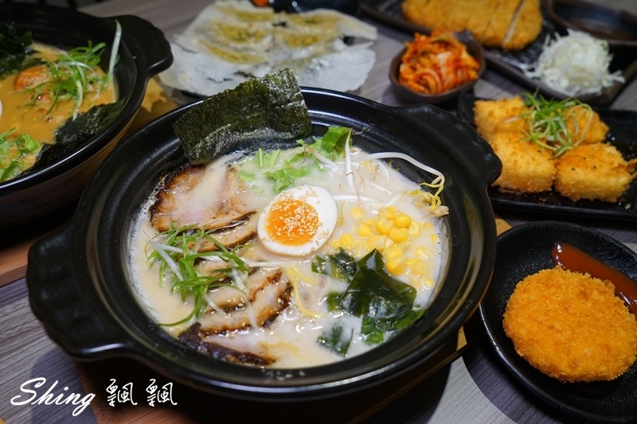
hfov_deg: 58.7
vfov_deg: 41.1
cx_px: 318
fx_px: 566
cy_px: 212
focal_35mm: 32
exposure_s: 1/60
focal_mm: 32
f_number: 5
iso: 640
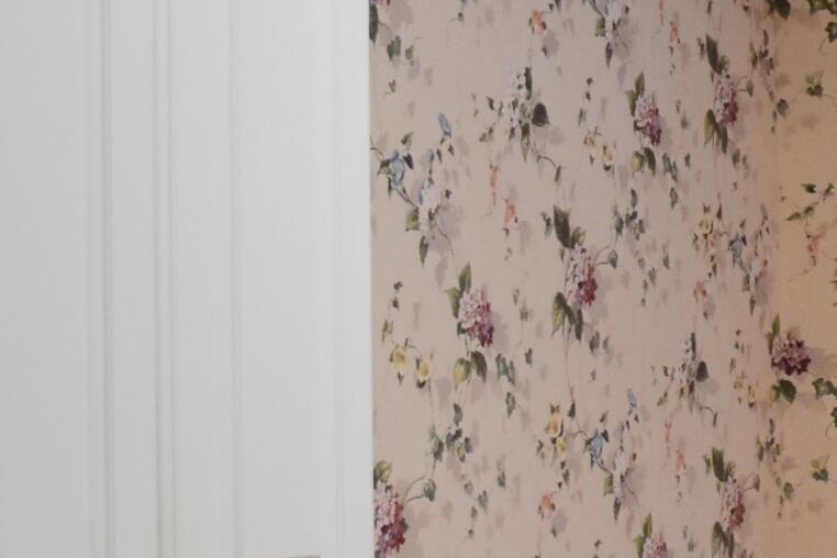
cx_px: 1103
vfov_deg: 11.0
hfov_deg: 15.7
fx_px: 2882
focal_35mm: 124
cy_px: 557
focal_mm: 21
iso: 800
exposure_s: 1/125
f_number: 3.8
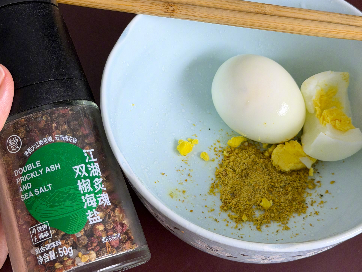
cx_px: 174
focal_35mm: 68
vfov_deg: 21.6
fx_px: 711
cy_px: 109
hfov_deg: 28.6
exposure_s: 1/50
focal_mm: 6.76
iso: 125
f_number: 1.78
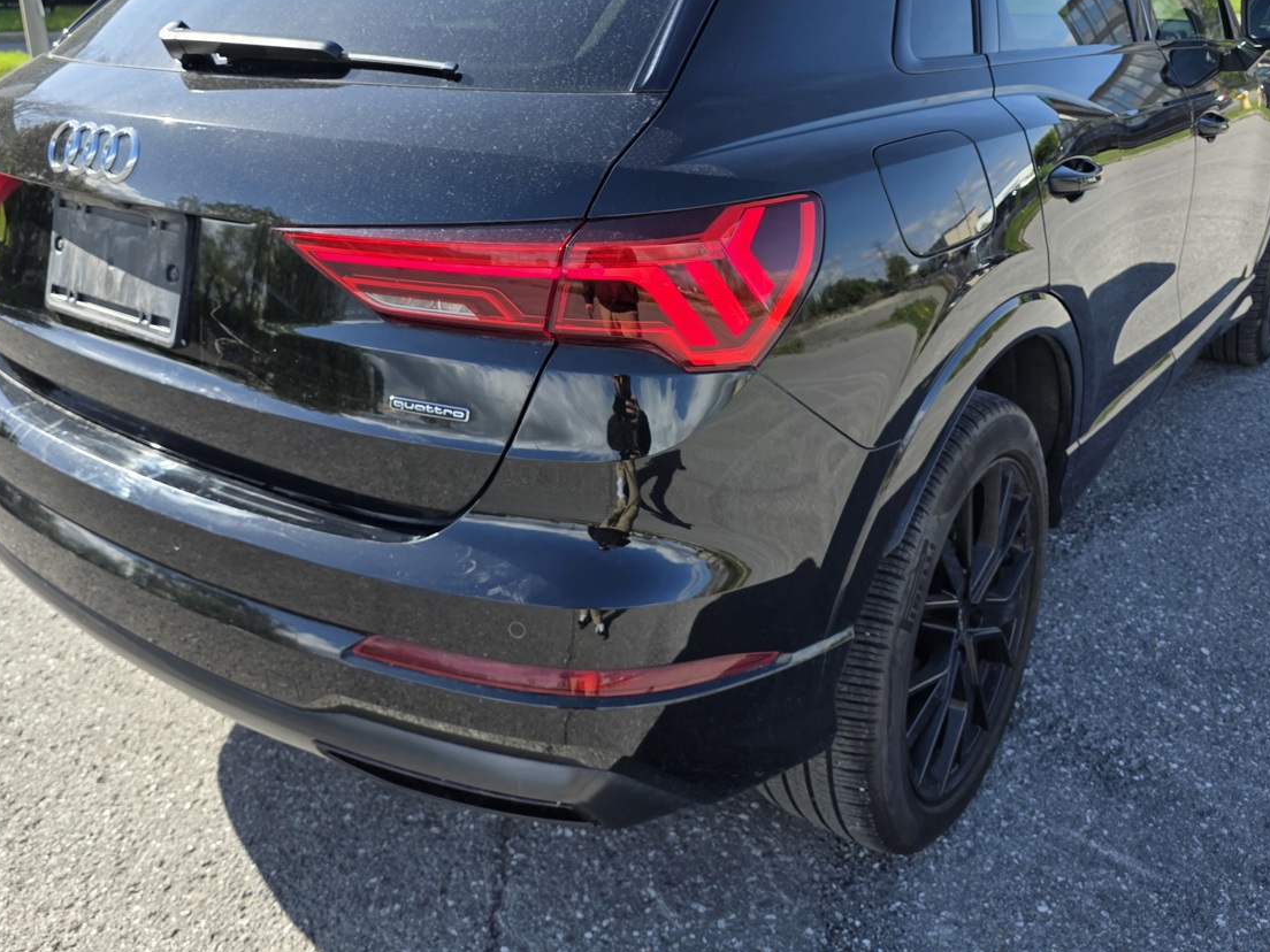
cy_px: 335
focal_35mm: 30
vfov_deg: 46.2
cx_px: 594
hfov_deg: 59.9
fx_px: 1101
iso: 80
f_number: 1.7
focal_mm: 6.3
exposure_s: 1/1894
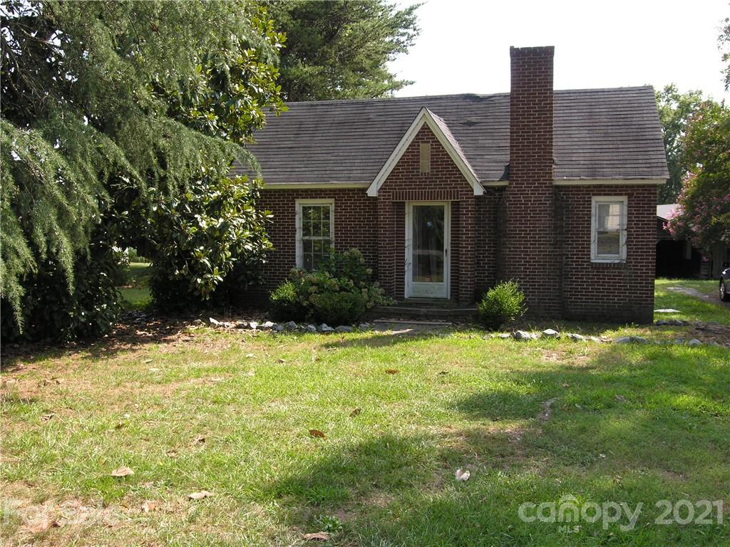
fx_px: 675
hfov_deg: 56.8
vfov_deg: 44.2
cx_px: 365
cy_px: 274
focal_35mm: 32
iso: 50
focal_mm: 8.1
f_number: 4.5
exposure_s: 1/124
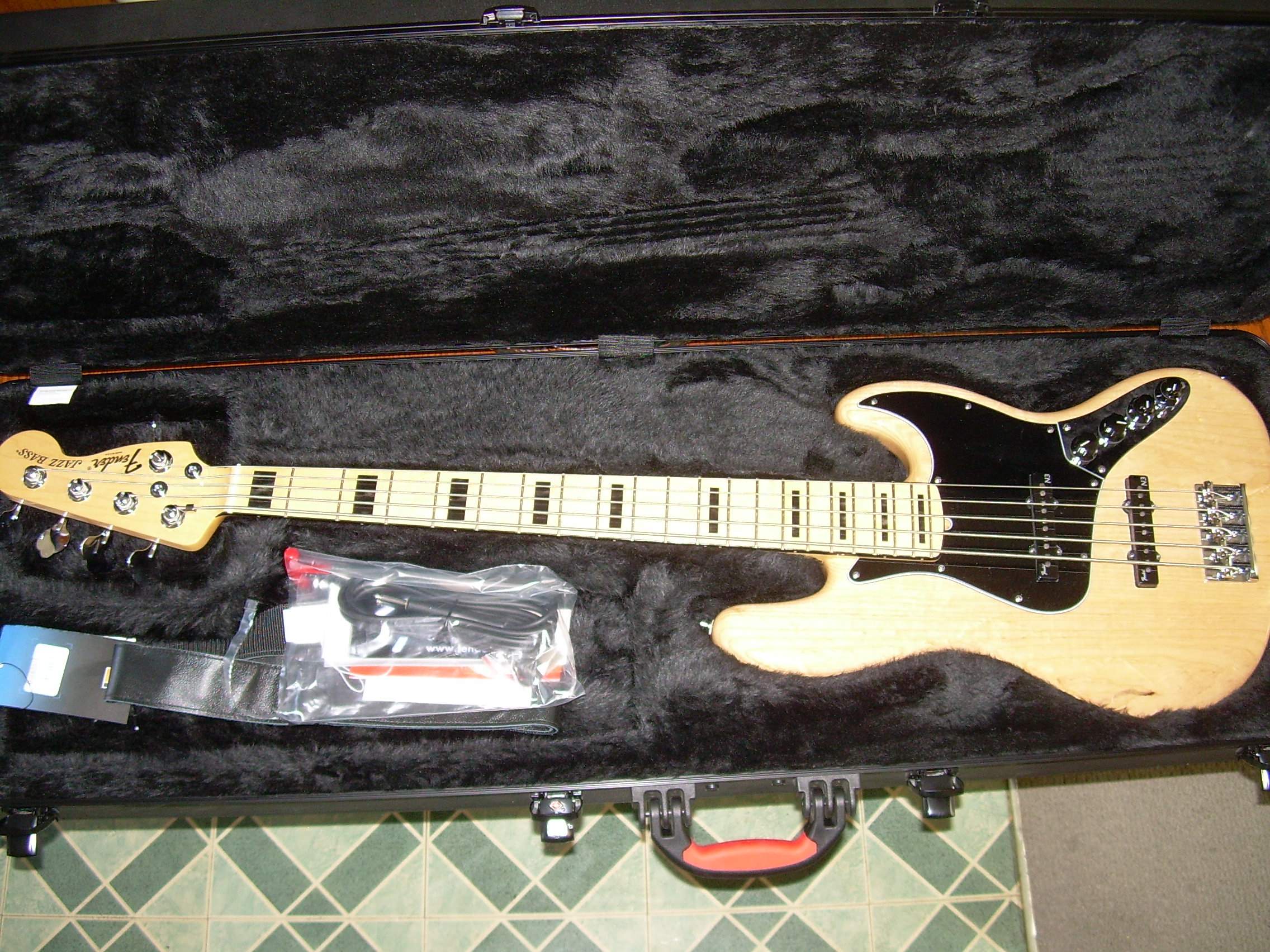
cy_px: 476
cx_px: 635
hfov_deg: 49.0
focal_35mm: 38
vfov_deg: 37.7
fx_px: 1394
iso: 130
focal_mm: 6.3
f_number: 2.8
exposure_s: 1/60
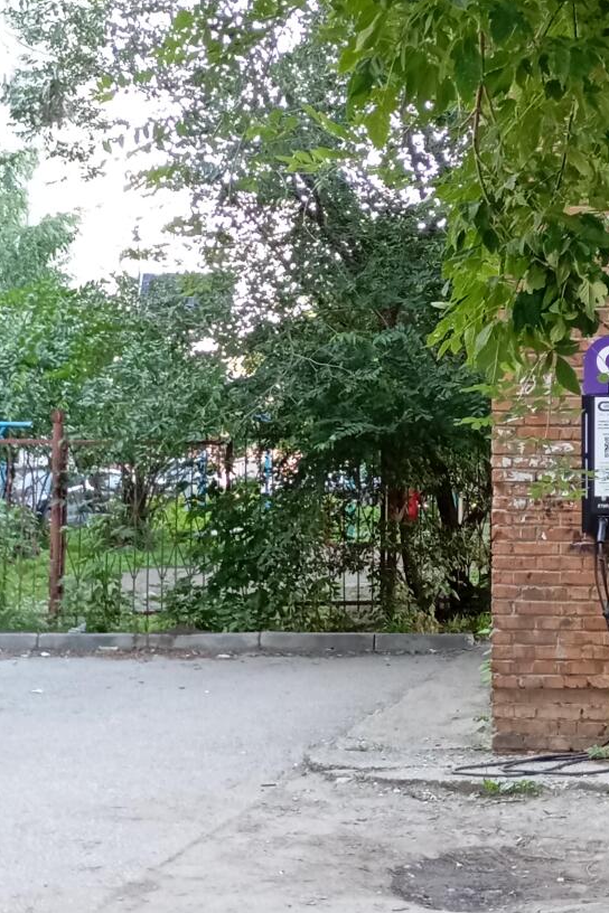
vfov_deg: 25.1
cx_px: 392
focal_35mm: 81
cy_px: 422
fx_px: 2055
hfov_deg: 16.8
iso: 362
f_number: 1.8
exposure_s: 1/33.3
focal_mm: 4.27
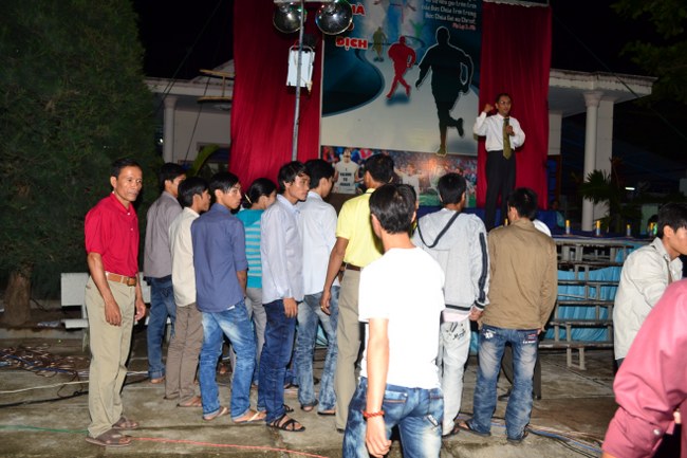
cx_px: 344
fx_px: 630
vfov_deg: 39.9
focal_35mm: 33
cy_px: 229
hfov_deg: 57.2
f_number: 4
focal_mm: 22
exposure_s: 1/60
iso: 100
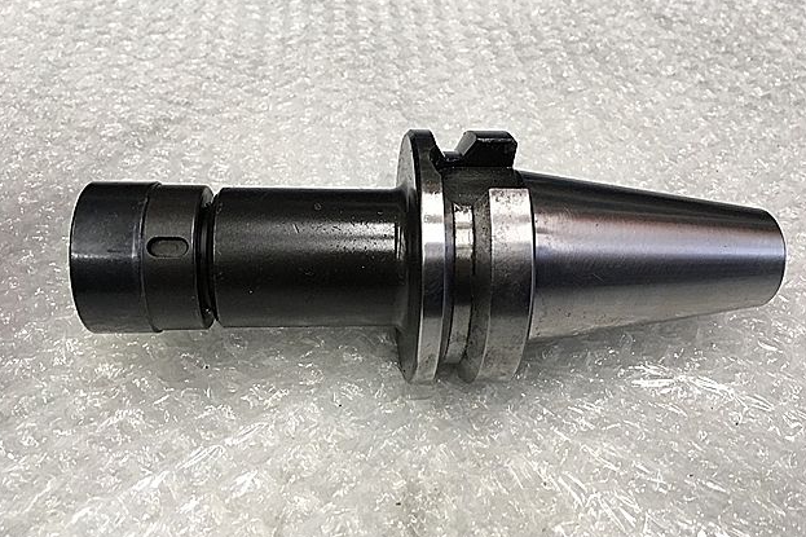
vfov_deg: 42.3
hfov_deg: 60.3
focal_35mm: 31
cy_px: 264
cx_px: 408
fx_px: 694
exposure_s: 1/30
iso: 80
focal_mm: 4.15
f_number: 2.2
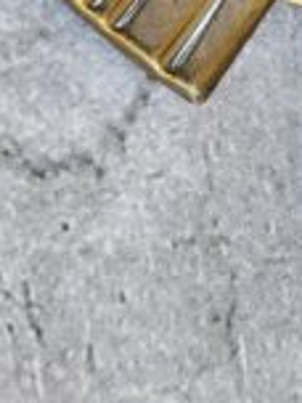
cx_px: 310
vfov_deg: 8.1
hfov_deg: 6.1
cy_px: -42
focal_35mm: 244
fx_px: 2838
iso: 160
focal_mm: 6.19
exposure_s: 1/100
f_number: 1.65
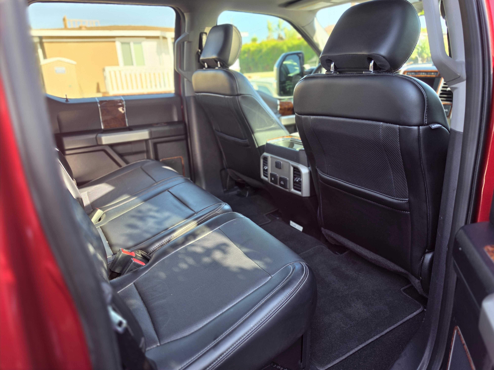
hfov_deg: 73.9
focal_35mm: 23
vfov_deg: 58.9
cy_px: 185
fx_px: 328
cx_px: 247
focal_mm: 6.5
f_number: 1.4
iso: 80
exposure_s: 1/180
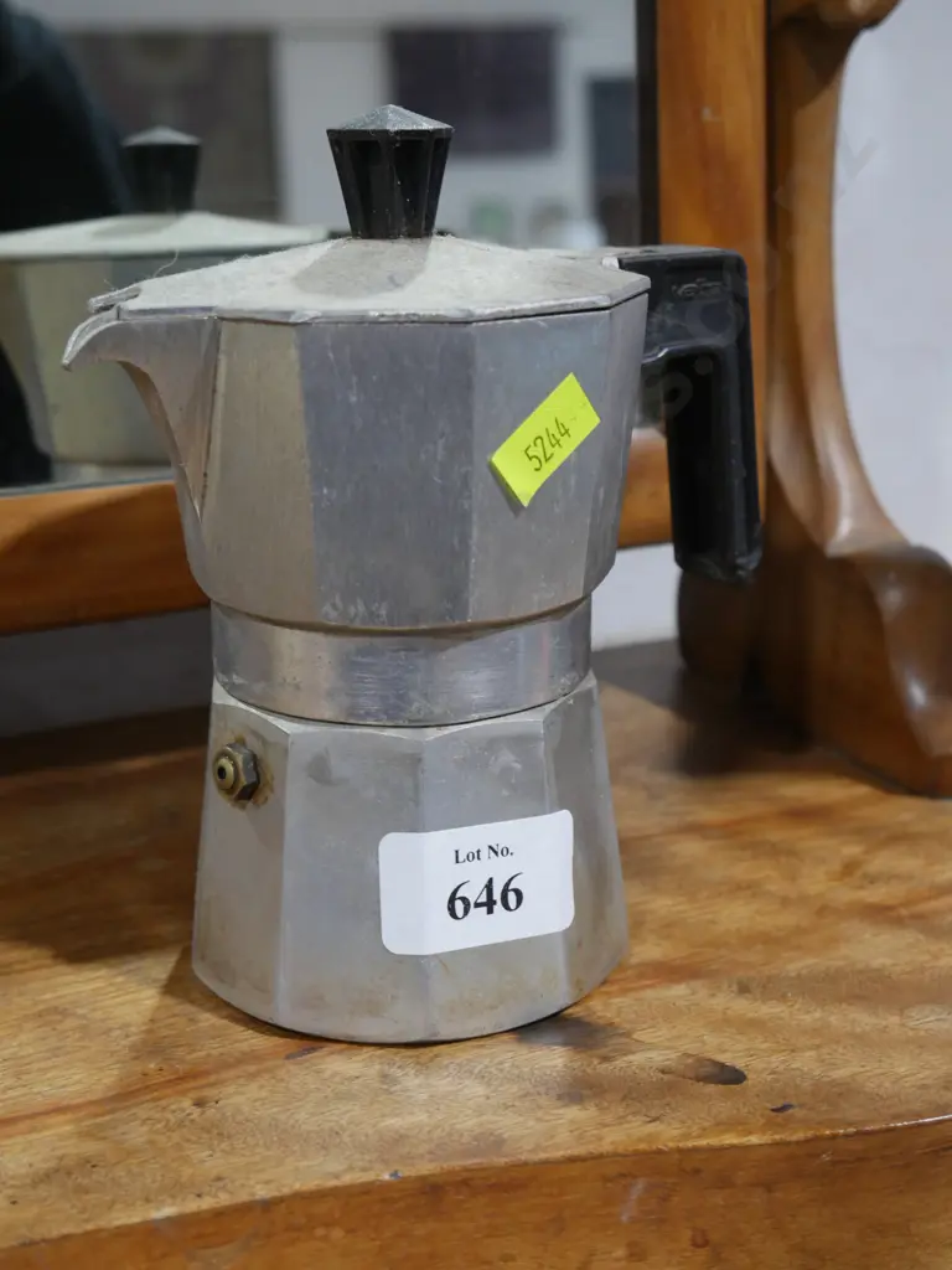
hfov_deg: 30.3
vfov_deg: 39.7
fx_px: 1760
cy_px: 635
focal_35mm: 48
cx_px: 476
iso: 800
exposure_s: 1/60
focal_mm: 24
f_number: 5.2
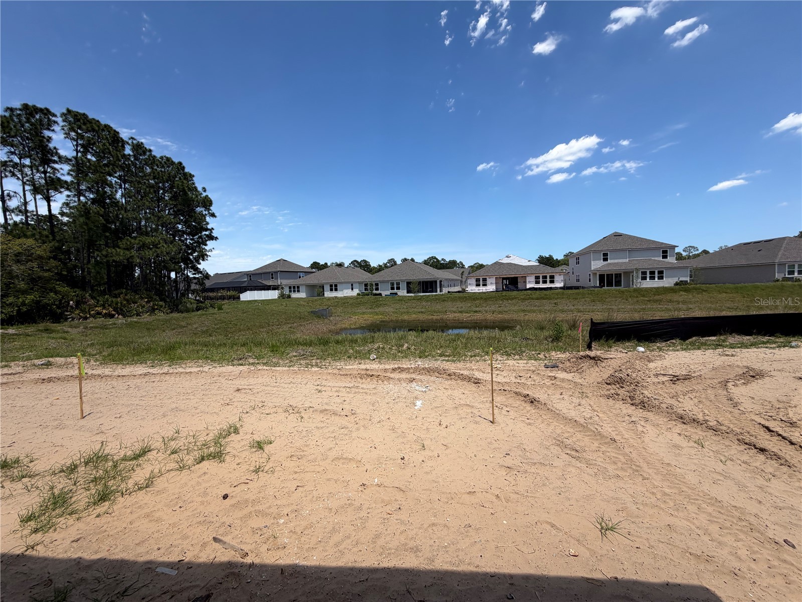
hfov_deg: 102.1
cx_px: 401
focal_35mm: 14
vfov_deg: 85.7
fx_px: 324
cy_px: 301
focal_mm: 2.22
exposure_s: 1/876
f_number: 2.2
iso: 20
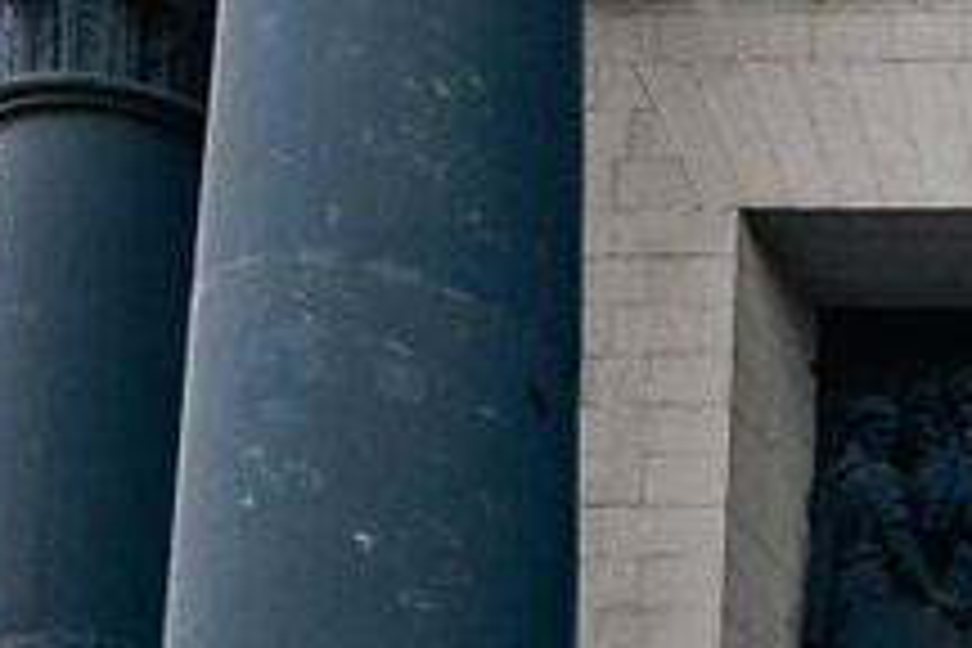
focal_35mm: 166
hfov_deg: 9.5
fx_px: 4482
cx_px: 2995
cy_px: 2520
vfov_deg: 6.7
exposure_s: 1/400
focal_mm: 14
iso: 160
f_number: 2.5
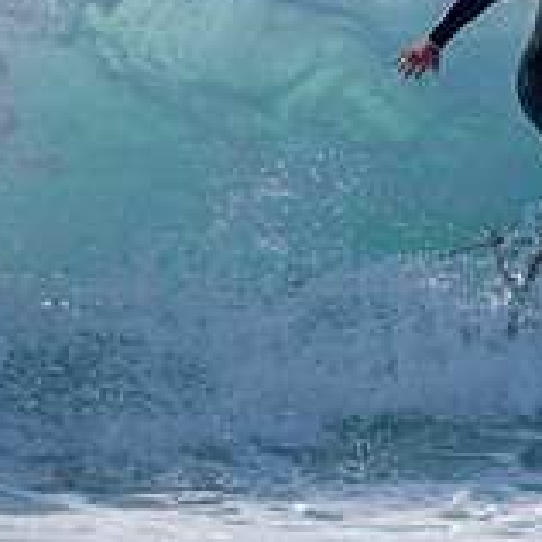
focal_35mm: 1908
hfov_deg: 0.9
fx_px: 33799
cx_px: 746
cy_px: 106
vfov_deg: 0.9
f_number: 5.6
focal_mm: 500
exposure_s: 1/3200
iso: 180
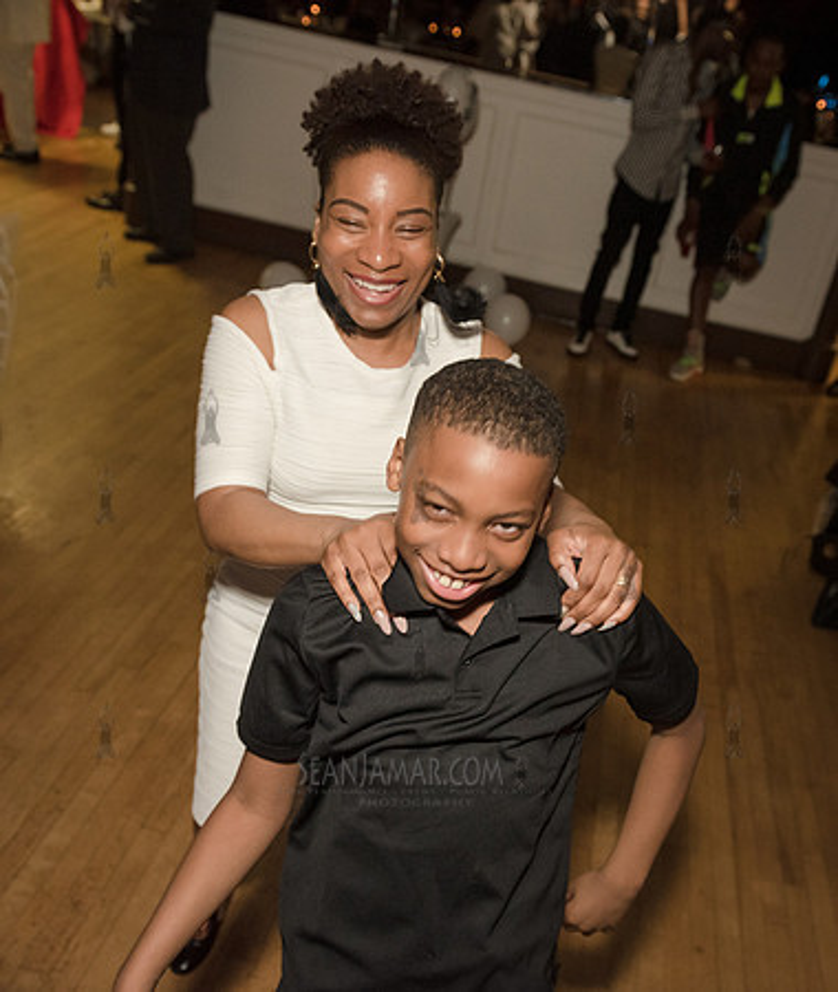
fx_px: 992
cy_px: 496
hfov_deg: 45.4
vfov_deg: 53.2
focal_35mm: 33
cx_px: 521
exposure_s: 1/250
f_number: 3.5
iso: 2000
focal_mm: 24
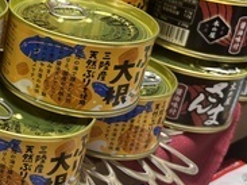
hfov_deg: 24.2
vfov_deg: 20.5
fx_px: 506
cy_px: 43
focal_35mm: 71
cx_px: -70
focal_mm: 5.1
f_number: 1.6
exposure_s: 1/100
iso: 80
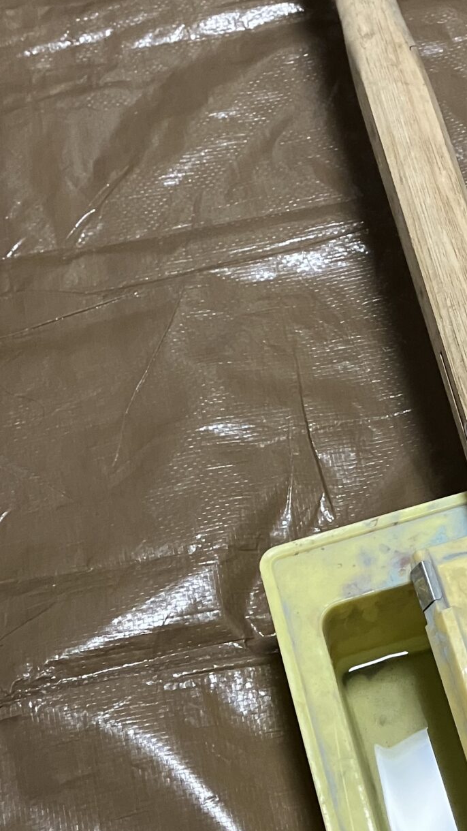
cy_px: 314
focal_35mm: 64
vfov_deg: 32.7
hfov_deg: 18.5
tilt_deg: -56.0
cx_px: 414
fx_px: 1409
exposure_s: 1/57
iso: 250
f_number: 1.8
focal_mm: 3.99
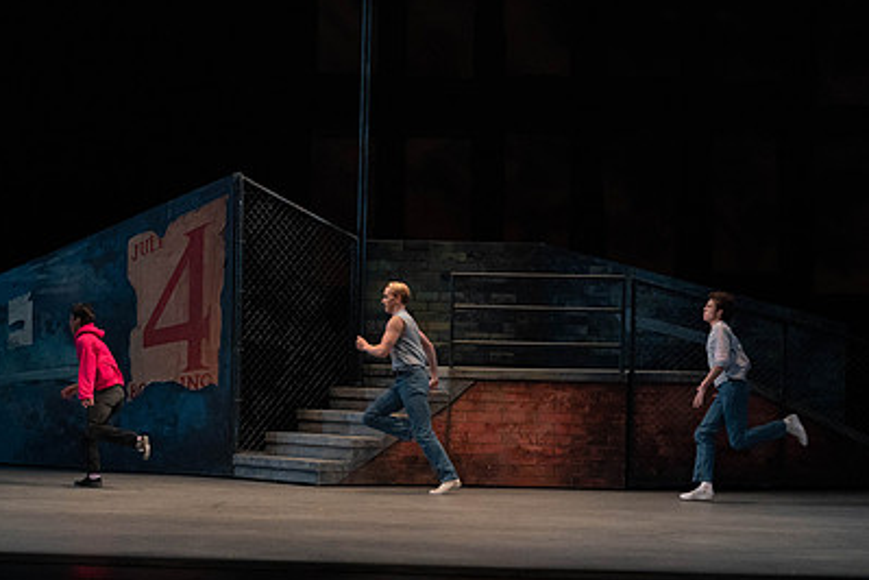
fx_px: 3403
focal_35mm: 141
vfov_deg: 9.7
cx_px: 431
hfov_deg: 14.6
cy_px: 219
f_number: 4.5
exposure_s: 1/400
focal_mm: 97
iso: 3200
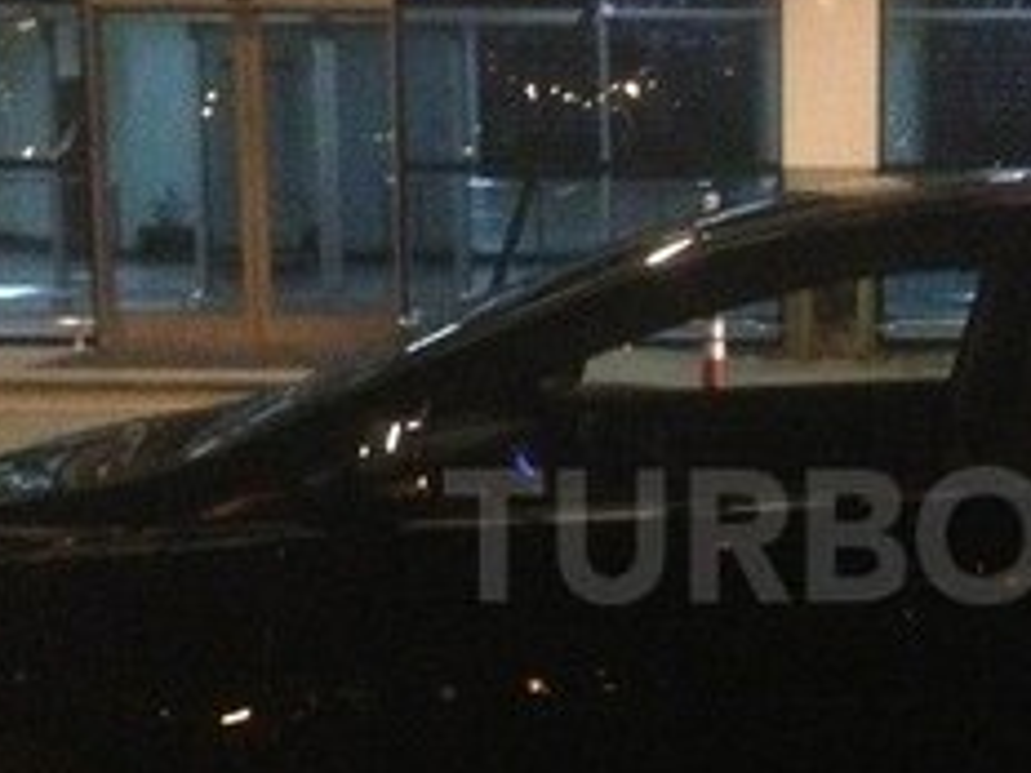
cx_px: 898
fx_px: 2800
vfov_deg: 15.7
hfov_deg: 20.5
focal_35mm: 94
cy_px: 535
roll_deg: -1.2
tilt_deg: -9.1
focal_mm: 4.12
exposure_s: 1/15
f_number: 2.4
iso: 800
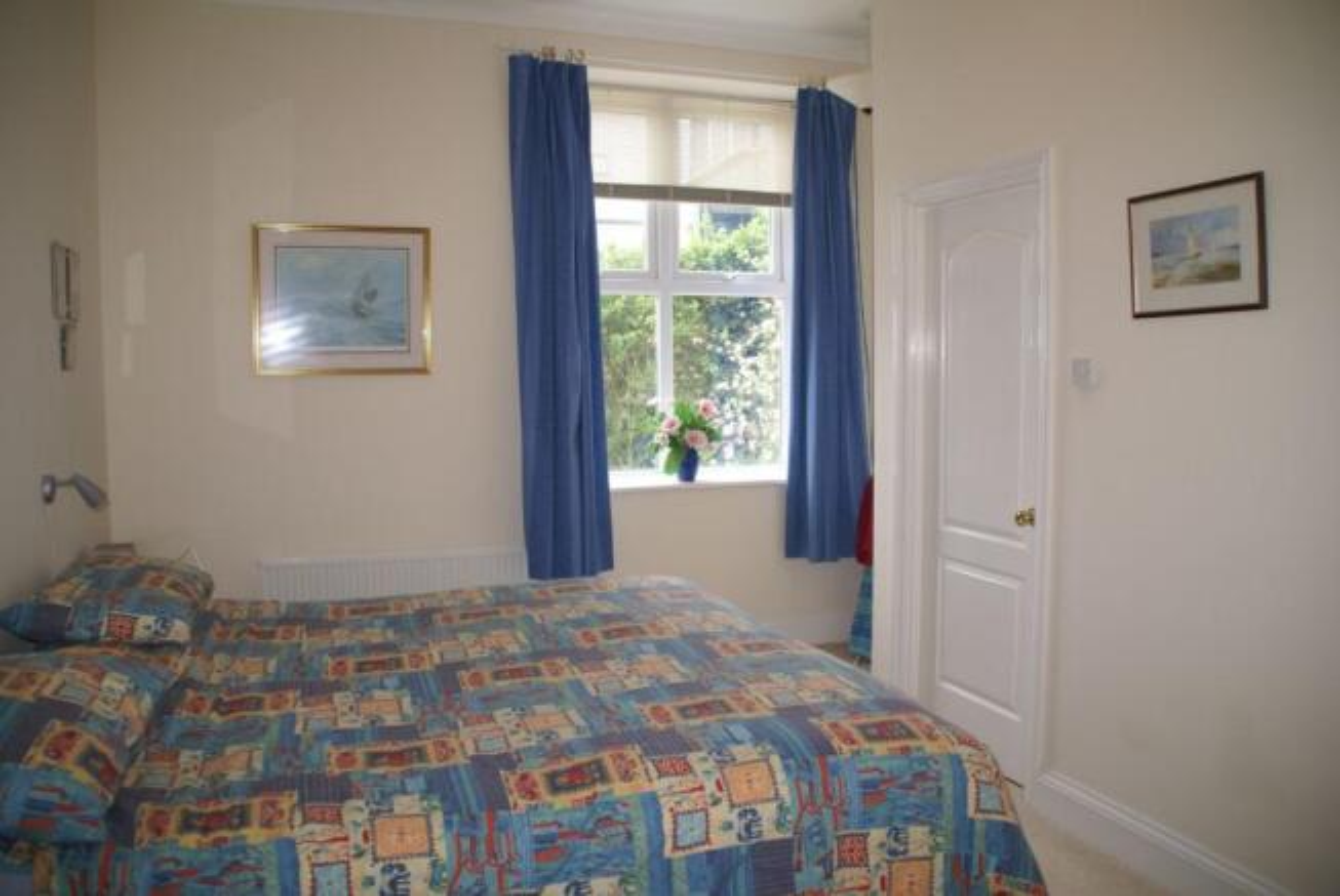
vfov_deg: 48.0
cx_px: 670
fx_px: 1006
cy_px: 448
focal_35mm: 27
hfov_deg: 67.3
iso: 200
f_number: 3.5
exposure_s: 1/80
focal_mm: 18
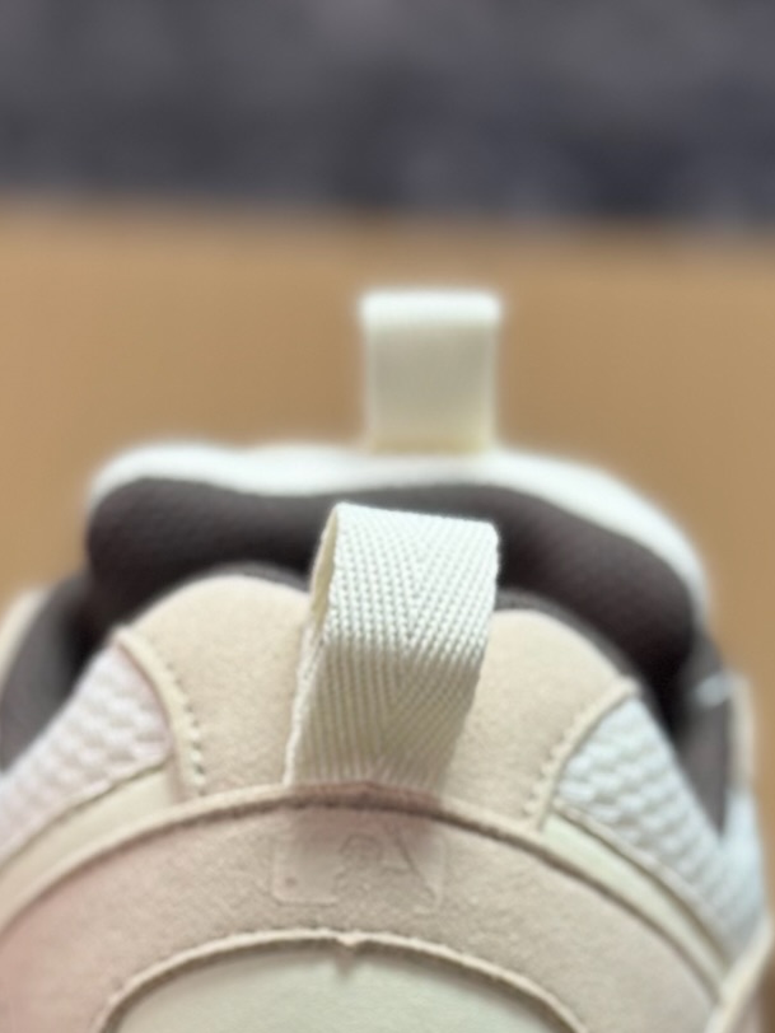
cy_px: 1160
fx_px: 3612
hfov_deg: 12.2
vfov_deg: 15.8
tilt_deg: -57.0
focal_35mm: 121
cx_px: 377
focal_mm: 6.86
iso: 80
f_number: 1.78
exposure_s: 1/1199
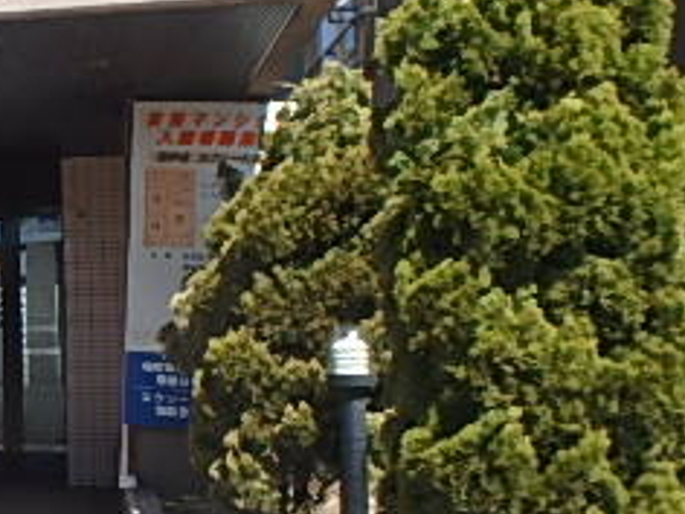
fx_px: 1128
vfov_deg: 25.6
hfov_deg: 28.4
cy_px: 285
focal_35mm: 57
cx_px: -183
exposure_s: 1/320
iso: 125
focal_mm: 3.7
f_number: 6
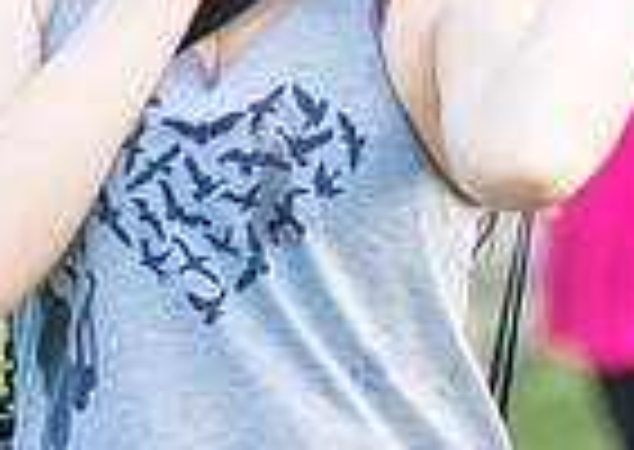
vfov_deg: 1.3
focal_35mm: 1088
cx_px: 76
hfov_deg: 1.9
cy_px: 369
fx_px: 19544
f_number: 2.8
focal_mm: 200
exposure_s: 1/500
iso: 1000
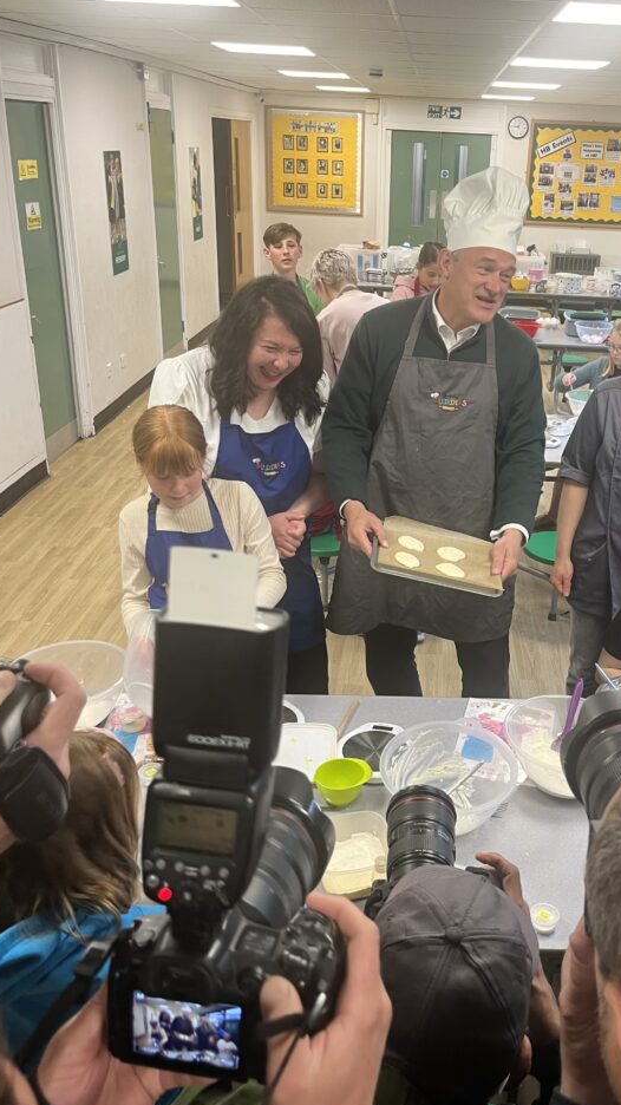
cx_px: 417
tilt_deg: -22.5
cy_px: 518
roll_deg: -0.8
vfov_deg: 62.6
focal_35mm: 31
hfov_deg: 37.3
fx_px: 908
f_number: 1.6
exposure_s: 1/50
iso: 80
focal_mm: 5.1
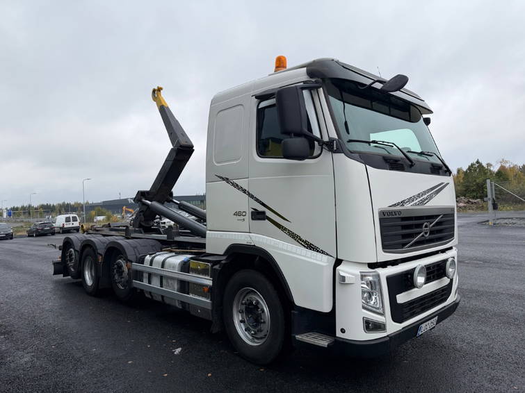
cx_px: 262
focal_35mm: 24
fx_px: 364
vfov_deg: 56.8
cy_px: 196
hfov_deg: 71.6
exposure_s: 1/1250
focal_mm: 6.76
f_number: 1.78
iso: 80
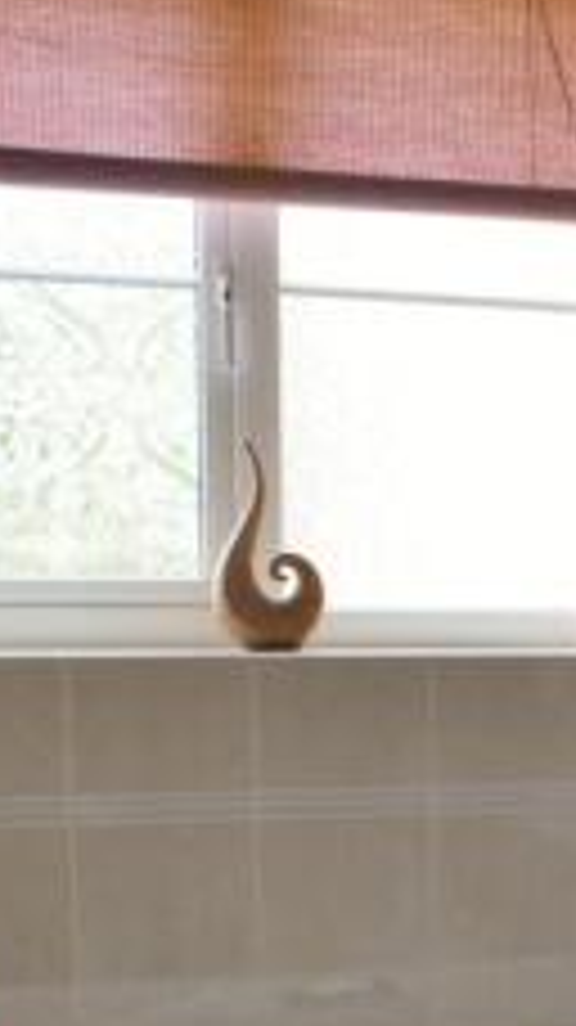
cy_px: 695
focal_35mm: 81
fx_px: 2203
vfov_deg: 26.1
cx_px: 979
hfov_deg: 13.6
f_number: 4
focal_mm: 18
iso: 100
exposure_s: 1/40
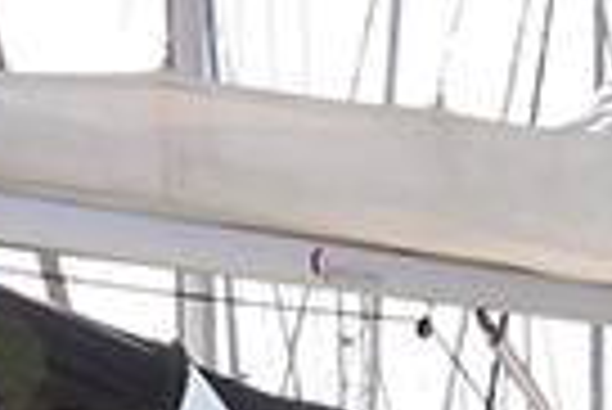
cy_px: 980
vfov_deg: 8.8
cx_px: 148
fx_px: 2400
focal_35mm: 141
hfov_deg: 14.5
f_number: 13
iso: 1600
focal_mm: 16
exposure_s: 1/640
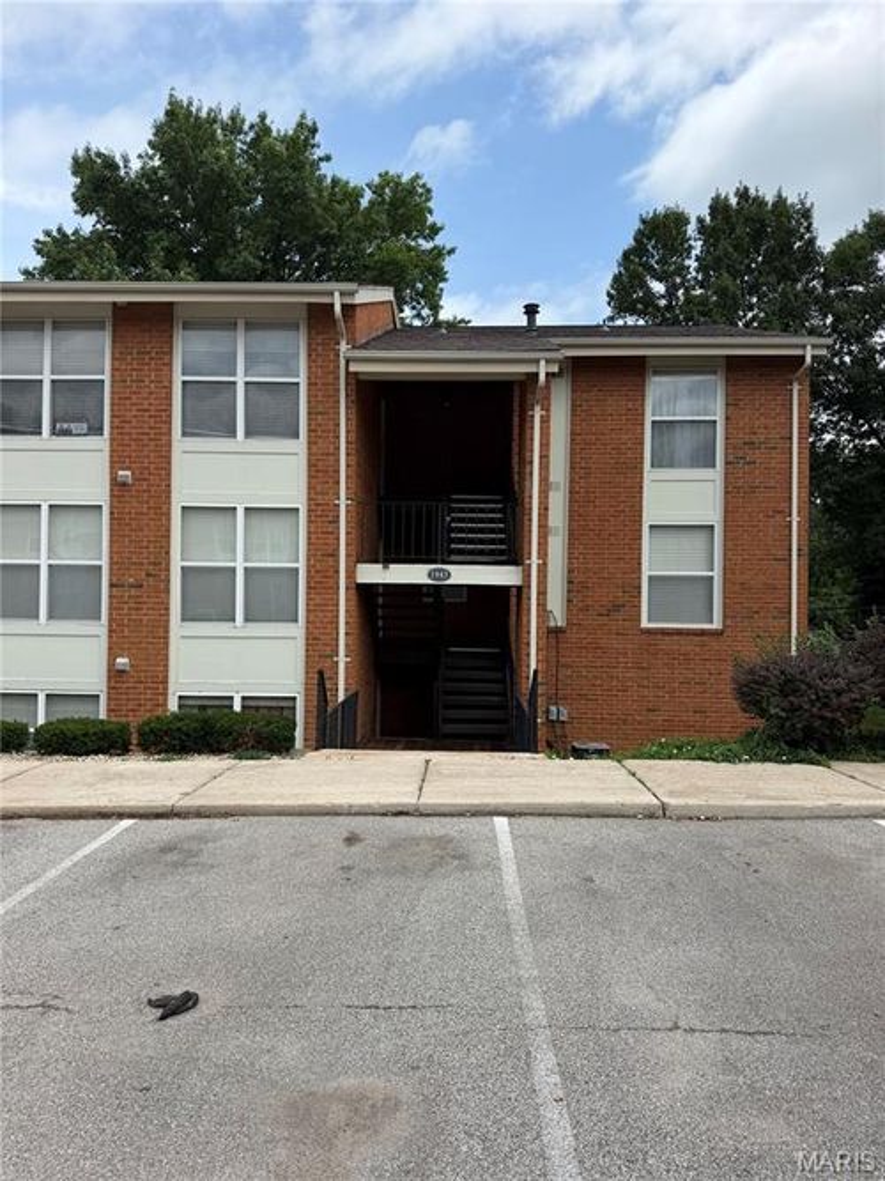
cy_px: 590
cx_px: 442
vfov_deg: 71.6
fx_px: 818
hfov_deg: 56.8
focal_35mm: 24
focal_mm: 6.76
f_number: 1.78
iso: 80
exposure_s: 1/4405
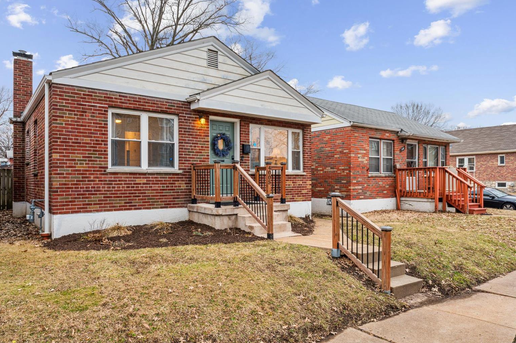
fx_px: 358
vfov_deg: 51.3
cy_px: 167
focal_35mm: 25
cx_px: 256
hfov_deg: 71.5
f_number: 22
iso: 100
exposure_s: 1/1.25
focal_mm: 24
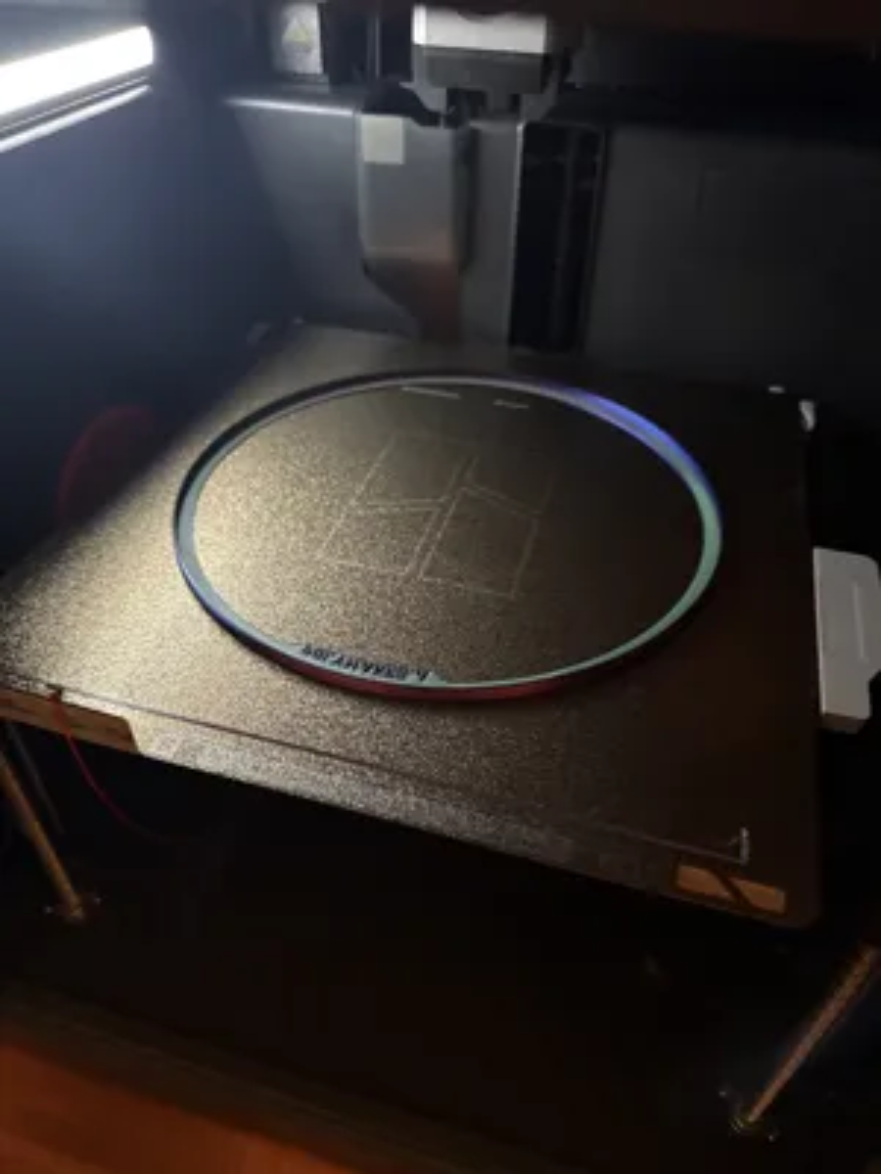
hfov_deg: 56.8
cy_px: 587
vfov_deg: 71.6
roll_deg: -1.1
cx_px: 440
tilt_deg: -40.1
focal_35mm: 24
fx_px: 814
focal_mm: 6.76
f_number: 1.78
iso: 1000
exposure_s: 1/40
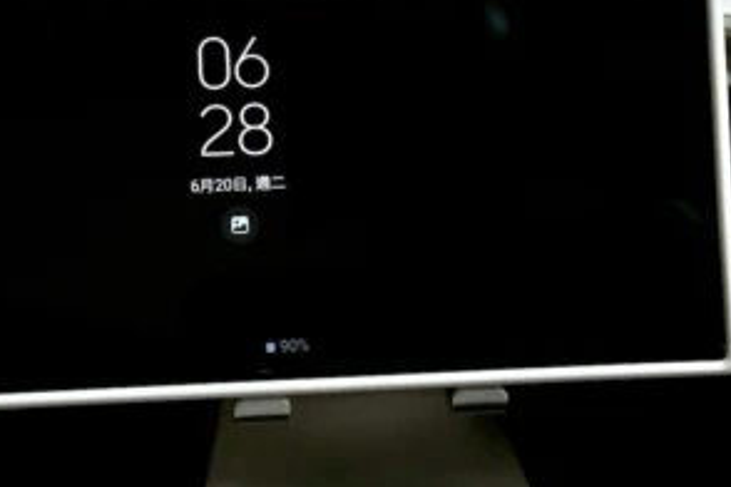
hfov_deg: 29.6
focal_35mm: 68
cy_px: 154
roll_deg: -2.2
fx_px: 1381
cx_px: 306
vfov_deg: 19.9
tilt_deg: -28.2
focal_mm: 6.86
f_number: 1.78
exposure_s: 1/60
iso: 160
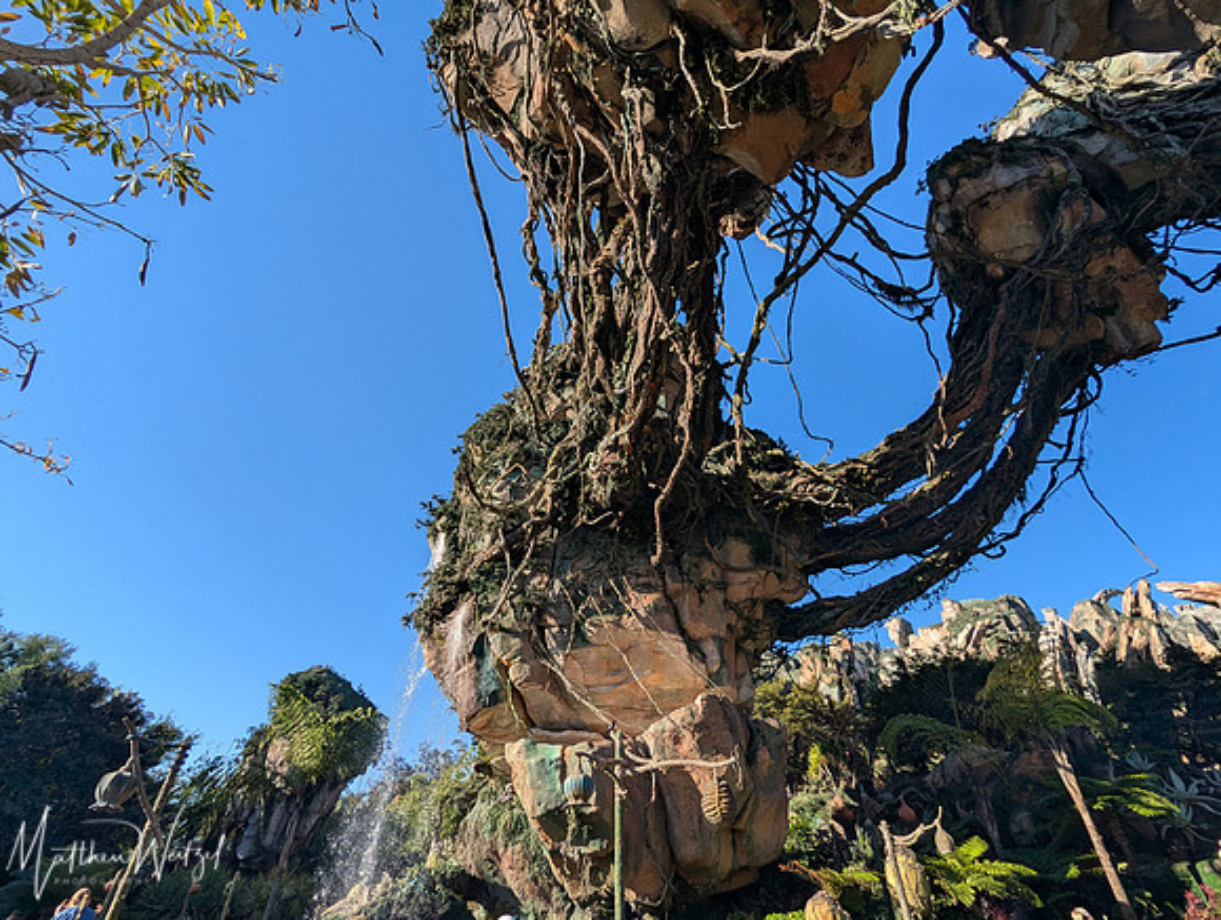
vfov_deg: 78.3
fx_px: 565
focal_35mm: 16
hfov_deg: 94.4
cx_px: 610
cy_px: 460
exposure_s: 1/788
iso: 48
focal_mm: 2.35
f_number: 2.2
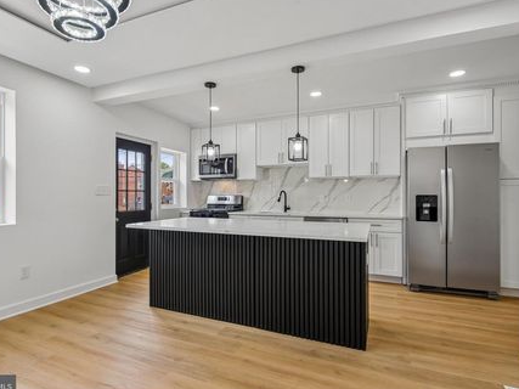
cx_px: 254
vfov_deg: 71.6
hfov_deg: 87.8
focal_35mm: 18
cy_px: 194
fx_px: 270
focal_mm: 16
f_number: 8
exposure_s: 1/60
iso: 400
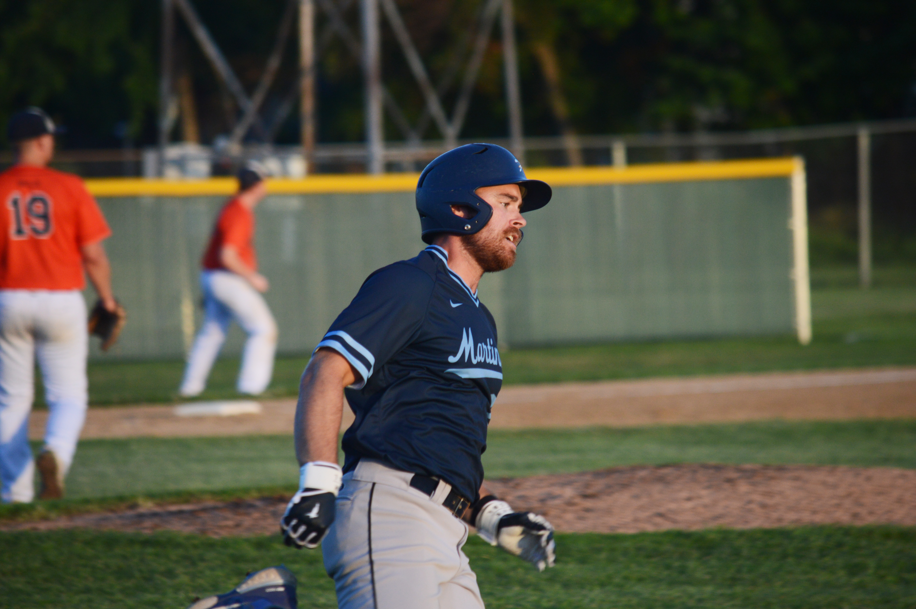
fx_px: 8389
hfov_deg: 6.2
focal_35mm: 330
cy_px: 304
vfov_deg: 4.2
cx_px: 458
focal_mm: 220
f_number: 5.3
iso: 400
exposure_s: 1/500
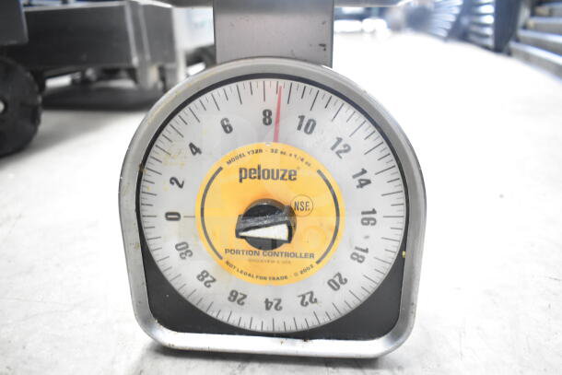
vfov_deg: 48.0
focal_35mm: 27
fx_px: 422
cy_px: 188
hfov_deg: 67.4
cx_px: 281
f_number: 3.5
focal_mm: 18
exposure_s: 1/30
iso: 2800
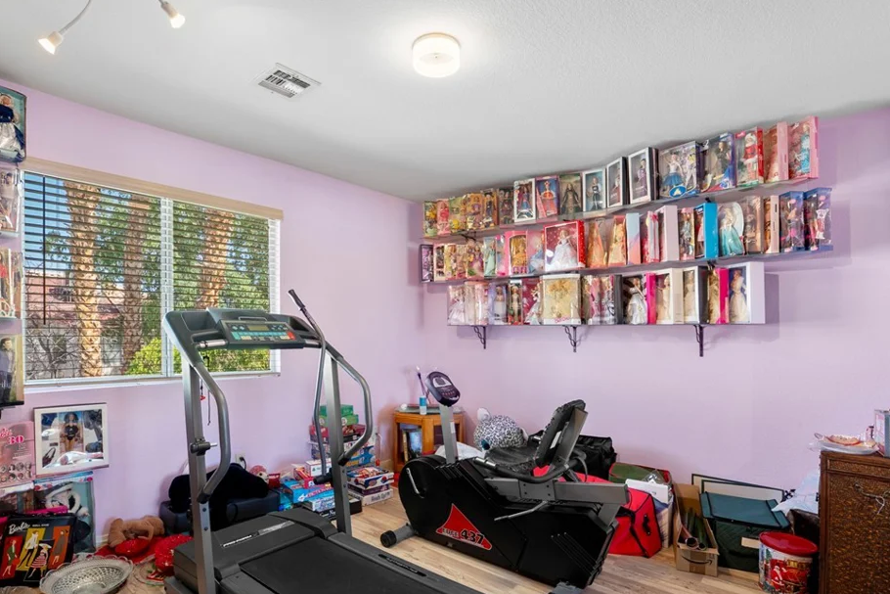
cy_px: 330
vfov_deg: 67.2
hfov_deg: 89.9
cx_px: 422
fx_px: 445
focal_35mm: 18
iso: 800
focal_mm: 16
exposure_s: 1/2.5
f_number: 8
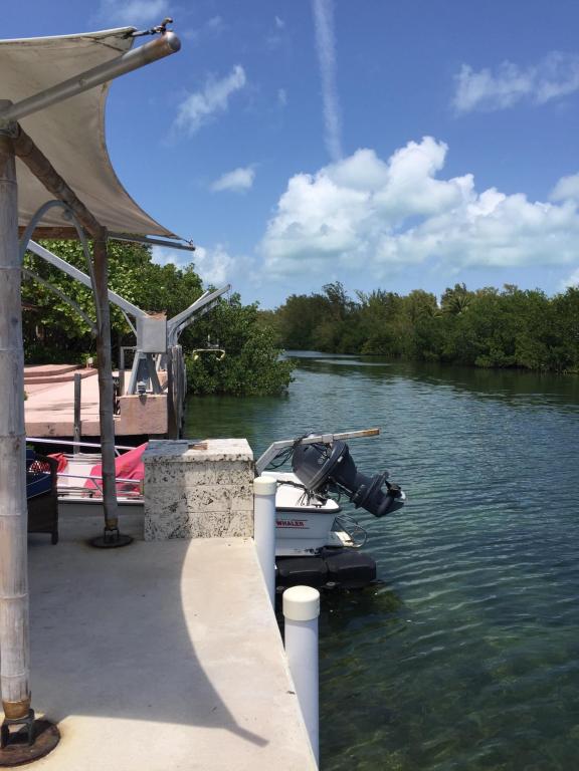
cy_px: 386
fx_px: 647
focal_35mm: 29
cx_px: 290
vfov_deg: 61.7
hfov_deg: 48.2
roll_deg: -1.6
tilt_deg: -0.8
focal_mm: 4.15
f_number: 2.2
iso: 32
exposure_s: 1/3300
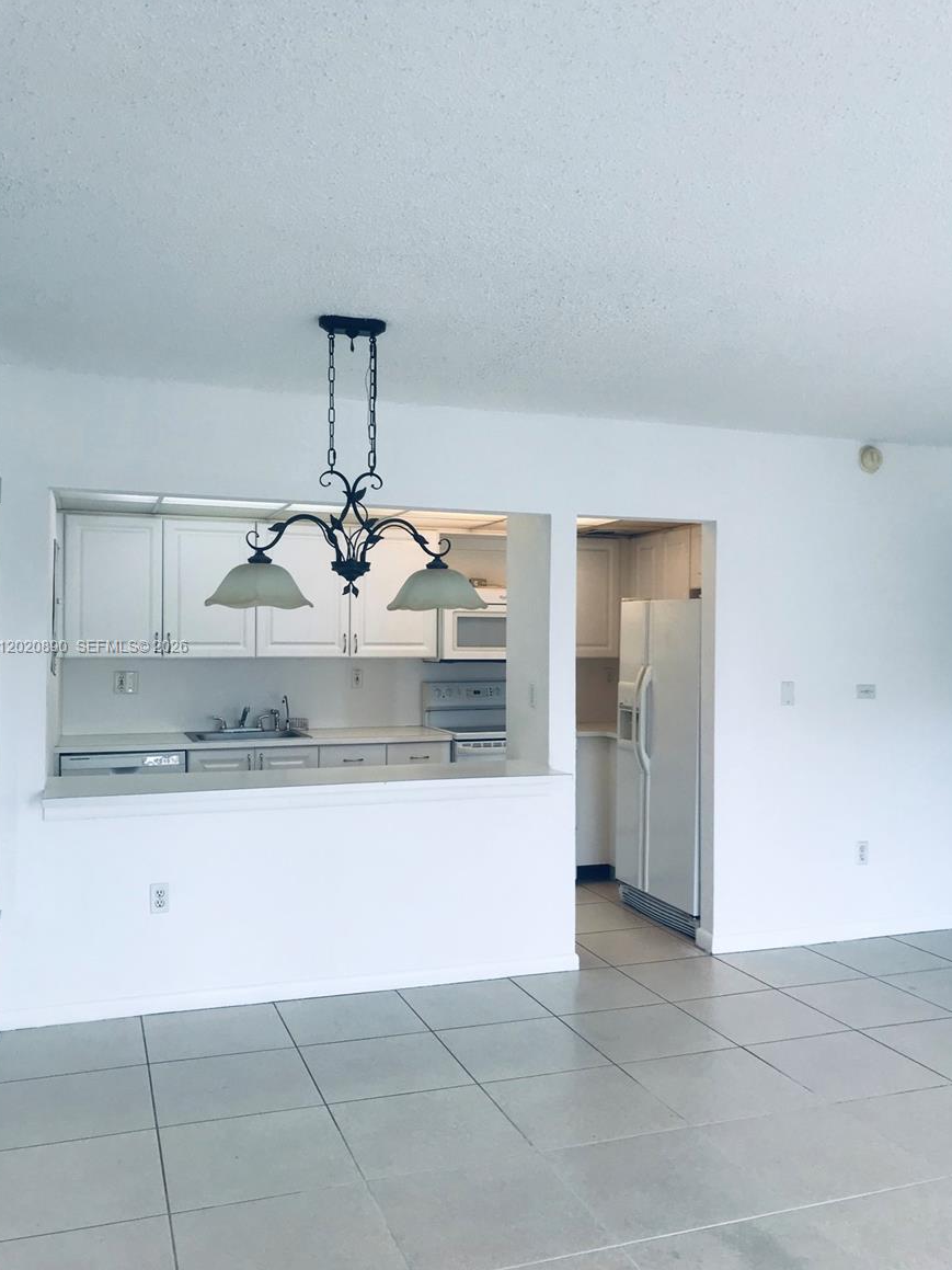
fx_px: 1064
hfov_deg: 48.2
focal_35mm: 29
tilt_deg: -0.4
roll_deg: -0.1
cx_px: 478
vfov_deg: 61.7
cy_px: 648
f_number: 1.8
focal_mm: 3.99
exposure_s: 1/120
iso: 25
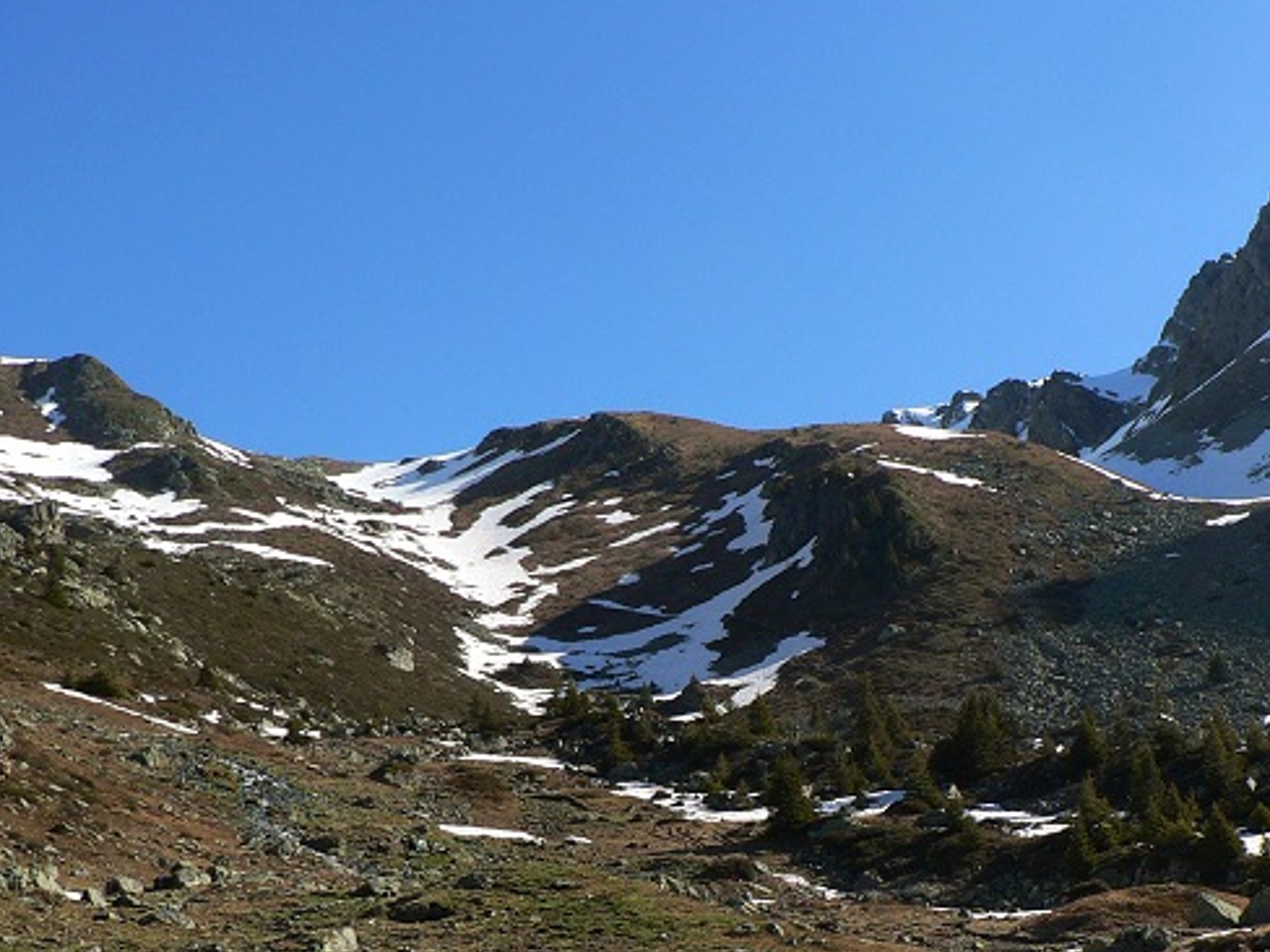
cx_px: 796
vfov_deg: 24.5
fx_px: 2165
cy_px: 715
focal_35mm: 59
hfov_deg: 32.5
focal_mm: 6
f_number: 4
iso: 80
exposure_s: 1/400
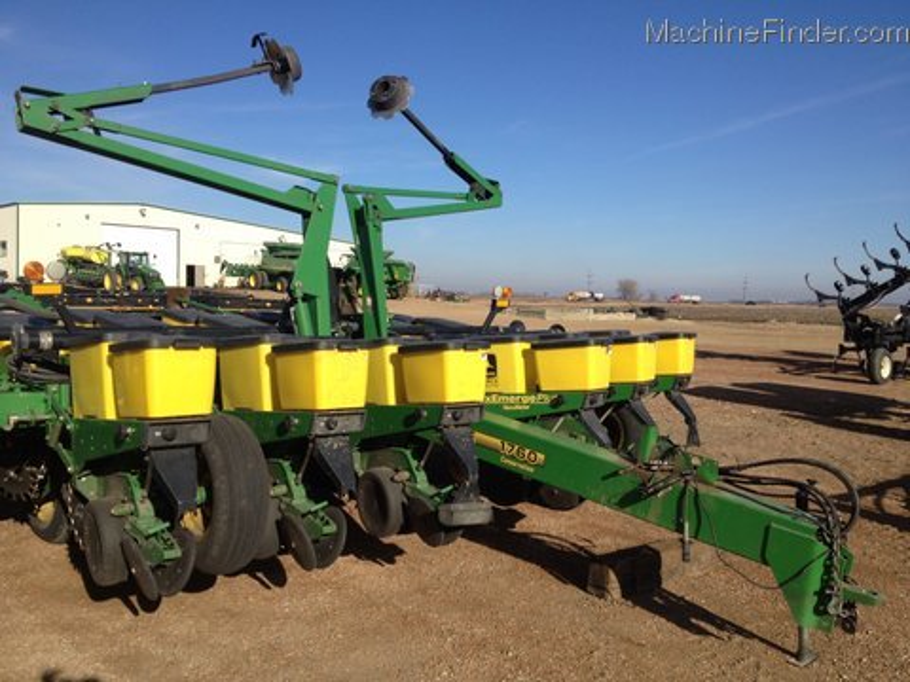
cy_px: 341
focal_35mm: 35
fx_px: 920
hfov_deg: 52.6
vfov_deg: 40.7
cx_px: 455
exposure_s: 1/1972
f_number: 2.4
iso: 64
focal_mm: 4.28
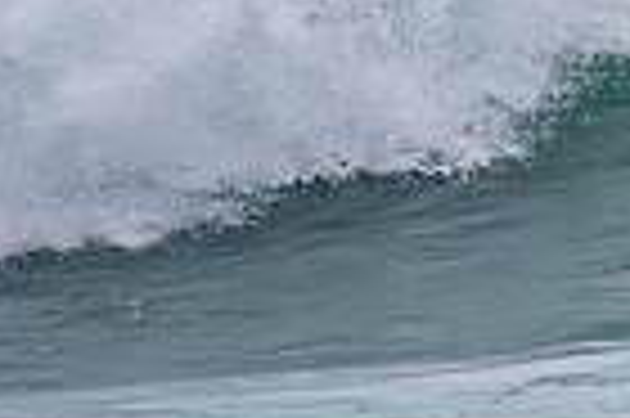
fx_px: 36270
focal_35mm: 2075
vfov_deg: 0.7
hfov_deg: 1.0
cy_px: -11
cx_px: 1116
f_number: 5.6
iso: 800
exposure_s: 1/1250
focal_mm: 500
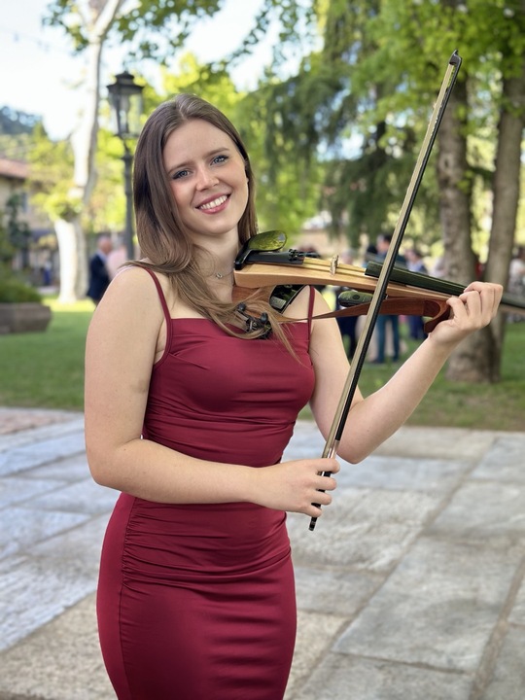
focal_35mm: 48
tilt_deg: -4.0
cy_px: 350
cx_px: 262
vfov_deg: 39.7
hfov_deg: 30.3
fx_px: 971
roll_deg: -1.0
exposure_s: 1/163
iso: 64
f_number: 1.78
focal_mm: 6.86
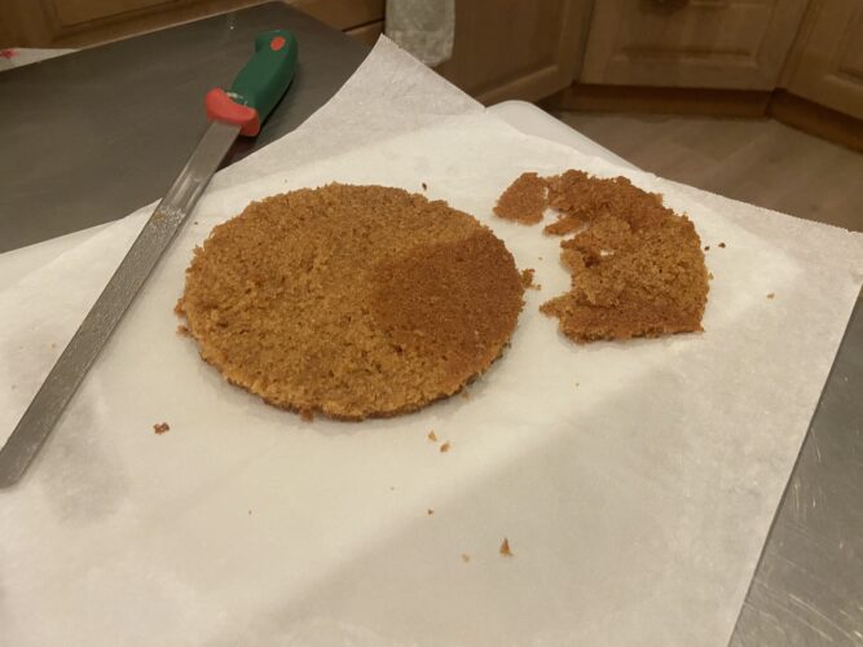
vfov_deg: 53.0
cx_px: 432
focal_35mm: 26
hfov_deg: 67.3
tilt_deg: -44.6
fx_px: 648
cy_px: 324
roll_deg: -2.6
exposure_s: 1/50
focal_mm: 4.25
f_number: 1.8
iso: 500
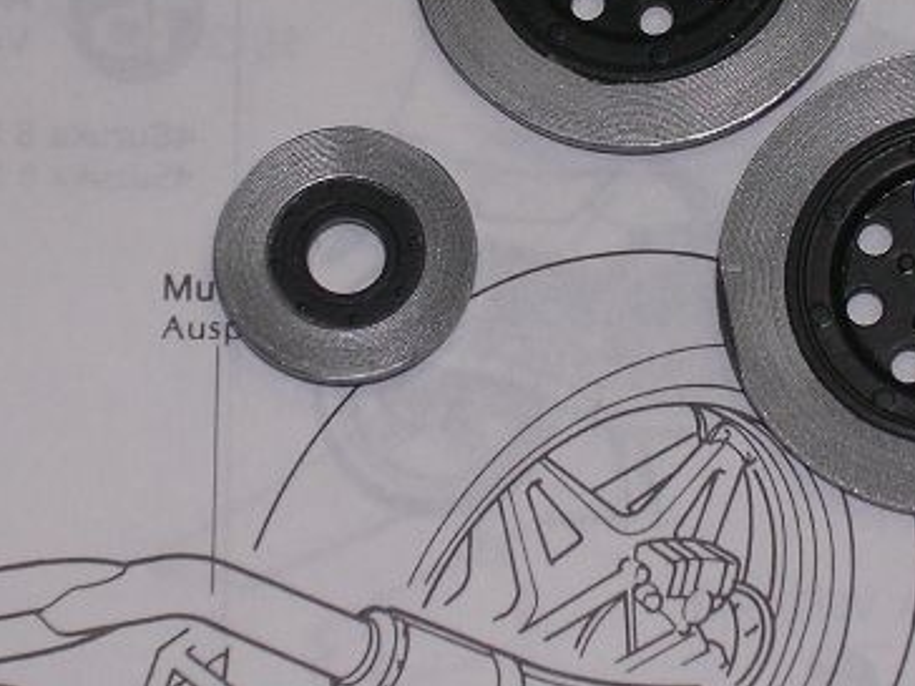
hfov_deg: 9.0
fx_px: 5815
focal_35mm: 220
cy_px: 116
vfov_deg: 6.7
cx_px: 591
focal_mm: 15.2
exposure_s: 1/60.1
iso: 100
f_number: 4.5
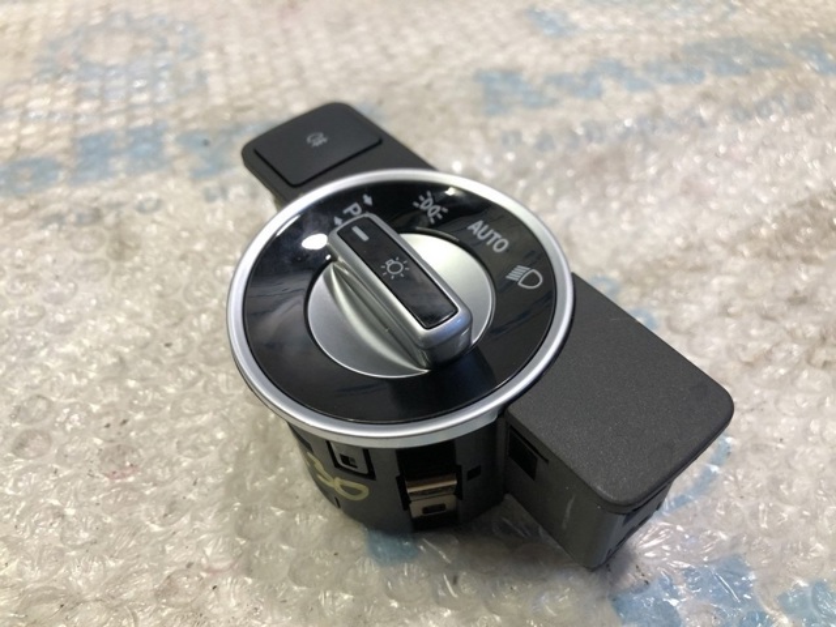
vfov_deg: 49.7
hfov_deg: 63.4
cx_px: 418
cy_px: 314
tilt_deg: -56.3
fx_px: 676
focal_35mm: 28
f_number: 1.8
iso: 32
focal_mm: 4
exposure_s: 1/33
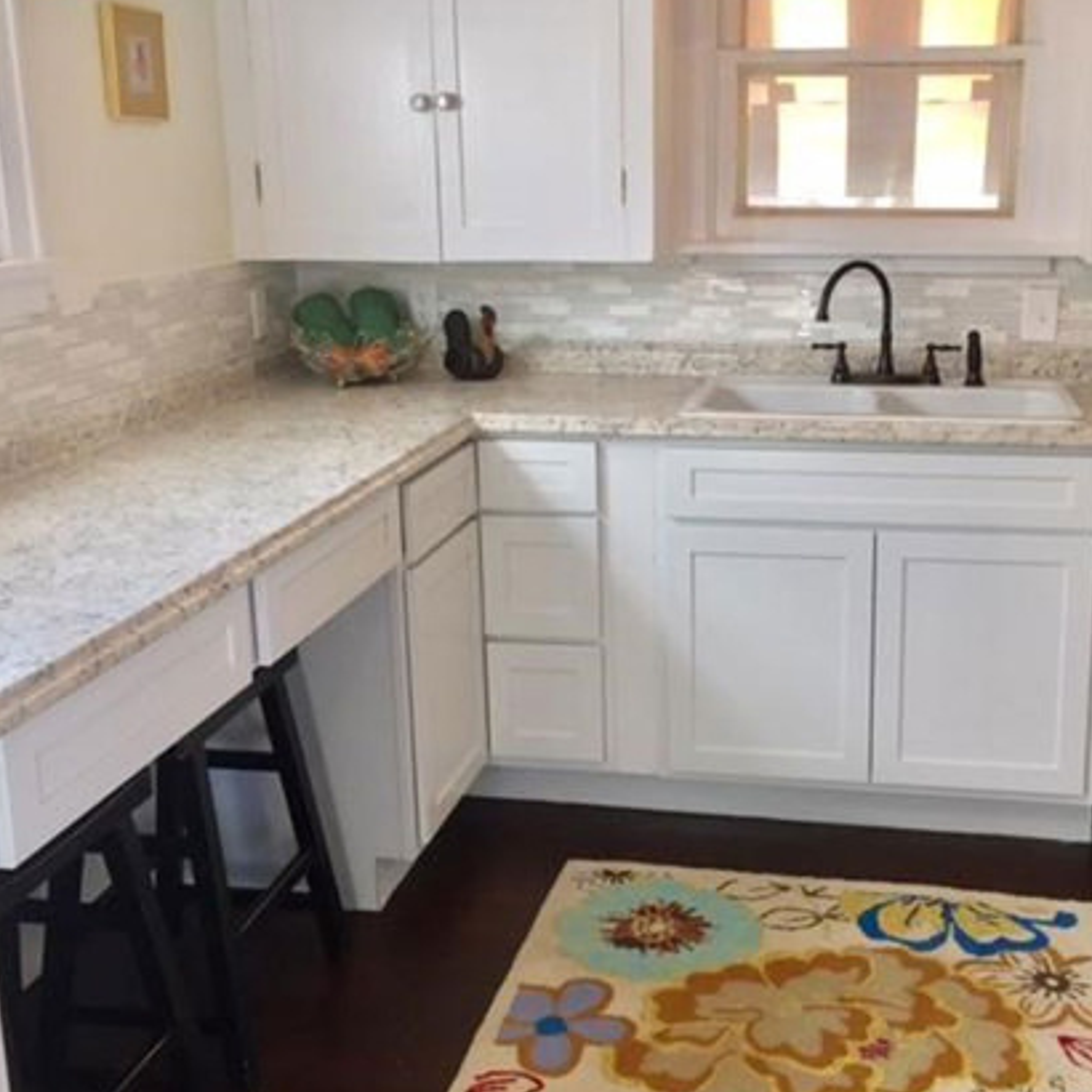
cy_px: 527
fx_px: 1428
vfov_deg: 41.9
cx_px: 674
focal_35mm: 40
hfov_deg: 41.6
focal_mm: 4.15
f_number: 2.2
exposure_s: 1/30
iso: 32
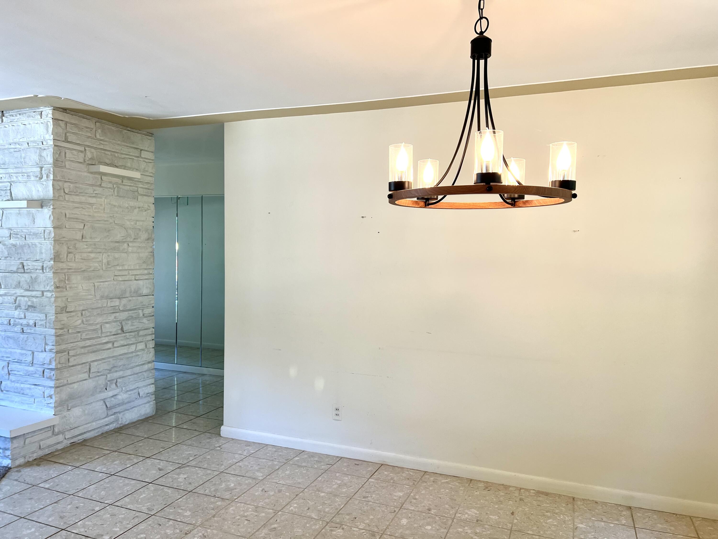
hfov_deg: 67.3
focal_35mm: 26
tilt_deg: -2.0
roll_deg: -1.0
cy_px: 270
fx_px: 539
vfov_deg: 53.1
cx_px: 359
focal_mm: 5.7
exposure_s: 1/120
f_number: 1.5
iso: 80
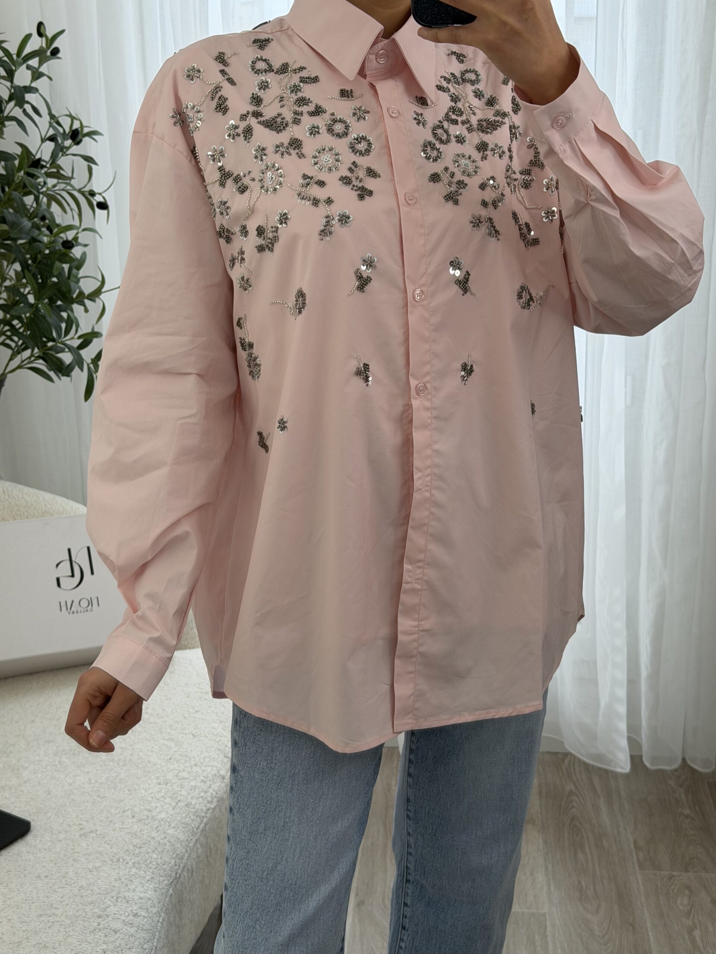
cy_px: 477
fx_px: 1324
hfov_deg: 30.3
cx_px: 358
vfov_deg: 39.7
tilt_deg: -28.4
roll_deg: +1.3
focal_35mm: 48
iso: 50
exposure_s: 1/225
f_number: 1.78
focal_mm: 6.76
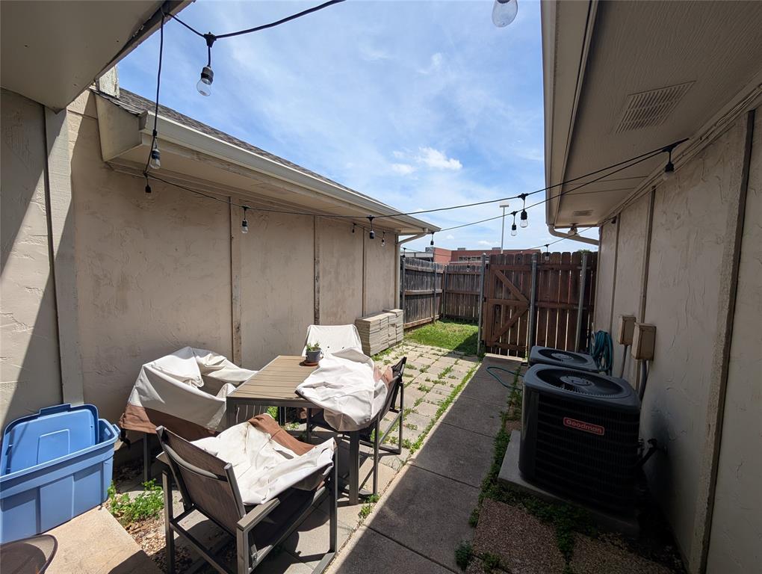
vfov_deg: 94.6
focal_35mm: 12
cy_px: 287
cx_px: 381
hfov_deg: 110.5
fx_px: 265
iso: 53
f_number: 1.7
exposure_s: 1/3077
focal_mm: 2.02
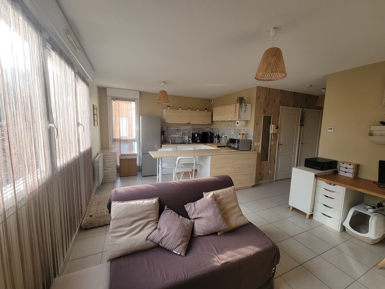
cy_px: 144
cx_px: 192
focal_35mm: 13
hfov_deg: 106.2
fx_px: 145
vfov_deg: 89.9
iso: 50
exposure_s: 1/60
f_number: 2.2
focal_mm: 2.2
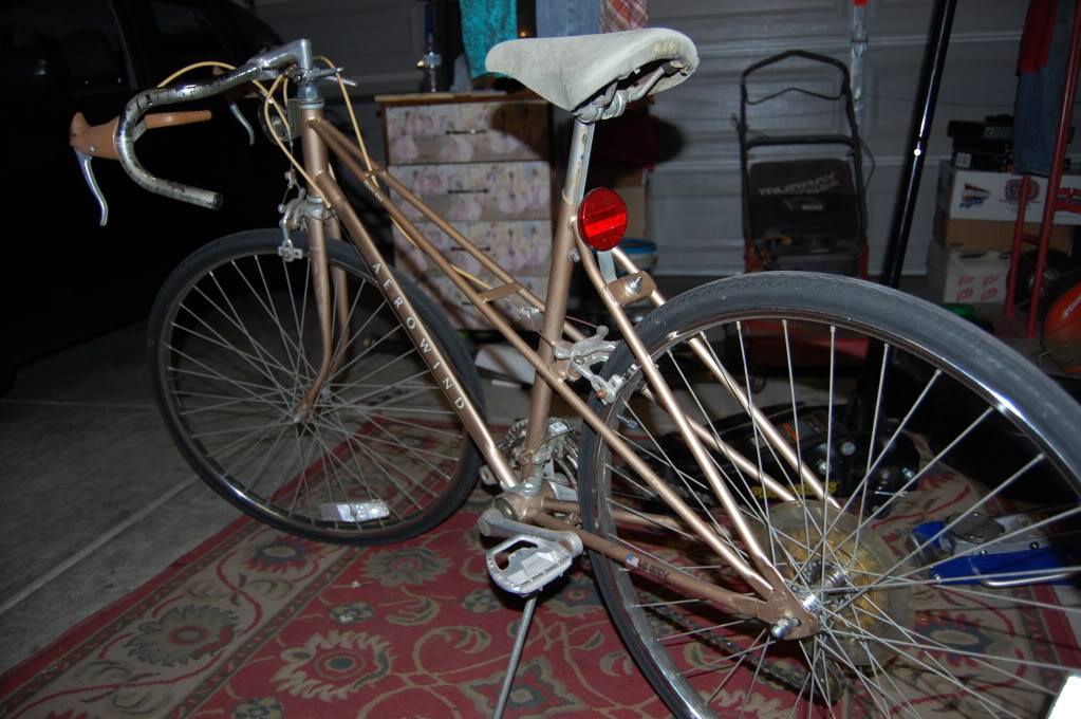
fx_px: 810
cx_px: 540
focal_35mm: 27
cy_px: 360
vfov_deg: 47.8
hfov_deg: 67.4
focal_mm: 18
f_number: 3.5
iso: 400
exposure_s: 1/60
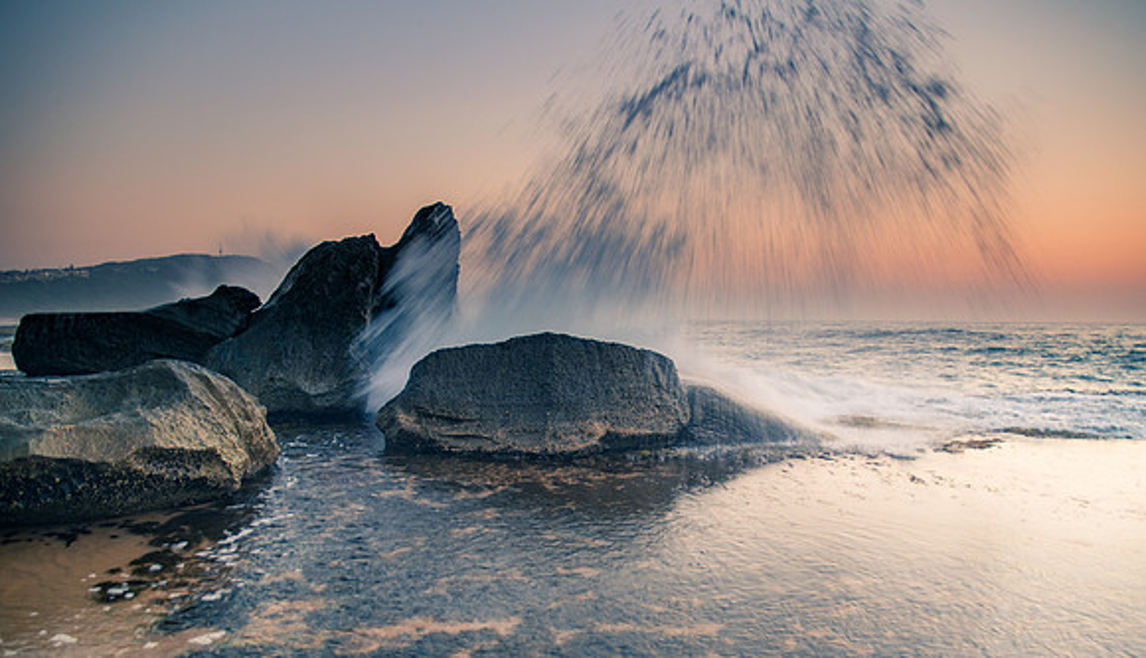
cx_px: 581
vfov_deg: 44.6
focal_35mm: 26
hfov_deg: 71.4
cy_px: 395
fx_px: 797
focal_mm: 16
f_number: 2.8
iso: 64
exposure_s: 1/10
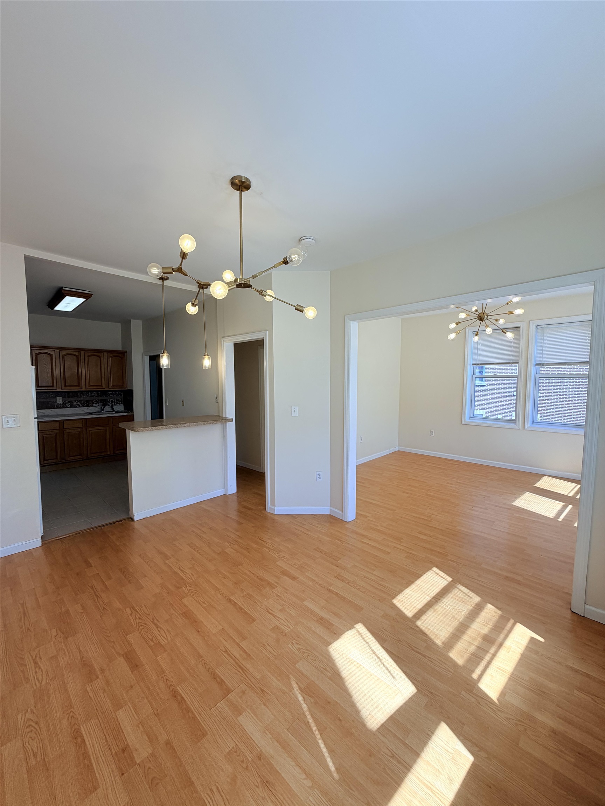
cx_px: 302
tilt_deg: -4.6
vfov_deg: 102.1
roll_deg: -0.4
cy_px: 403
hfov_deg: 85.7
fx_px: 326
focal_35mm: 14
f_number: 2.2
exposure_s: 1/142
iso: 40
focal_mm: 2.22
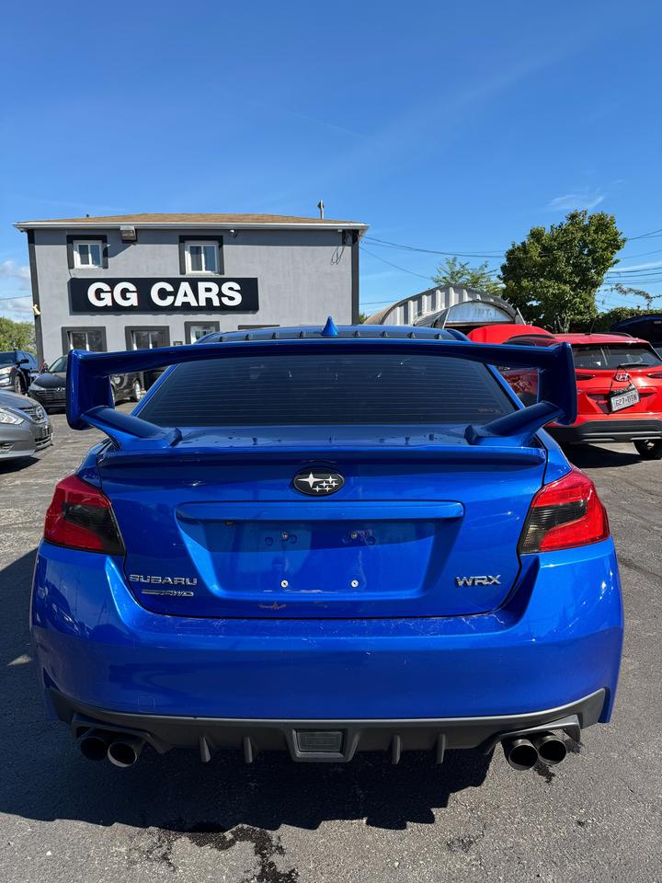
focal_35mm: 24
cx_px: 331
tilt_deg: -6.7
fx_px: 612
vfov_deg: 71.6
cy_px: 442
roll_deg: +0.9
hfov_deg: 56.8
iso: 80
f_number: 1.78
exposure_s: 1/2331
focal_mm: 6.76
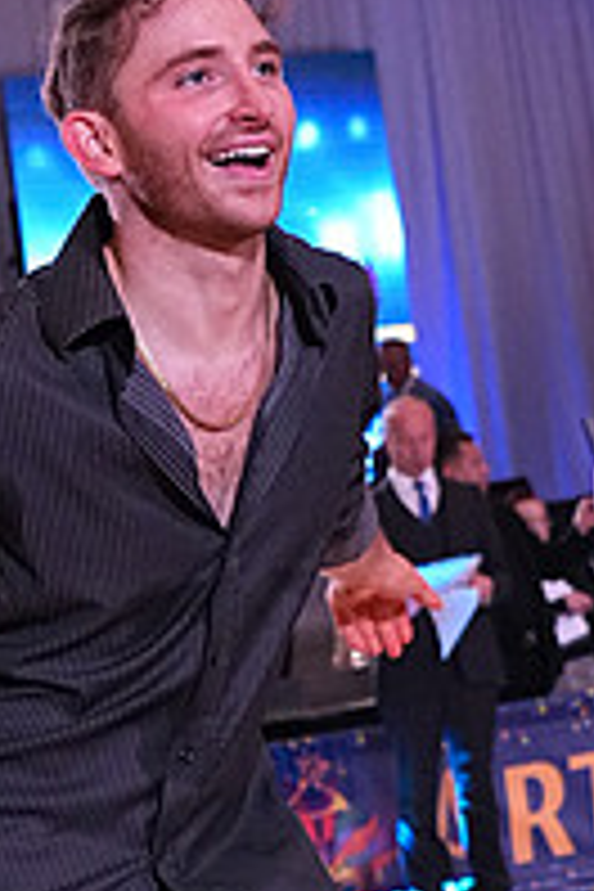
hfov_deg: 8.6
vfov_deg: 12.7
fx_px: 3910
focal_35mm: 158
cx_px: -151
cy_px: 1076
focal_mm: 36
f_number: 5
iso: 3200
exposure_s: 1/400
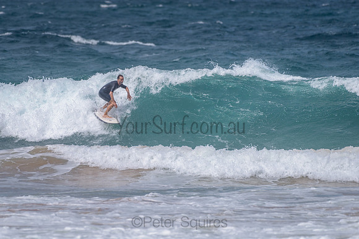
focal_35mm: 613
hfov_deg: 3.4
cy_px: 102
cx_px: 147
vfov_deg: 2.2
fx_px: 6118
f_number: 5.6
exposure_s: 1/2000
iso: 90
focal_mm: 500
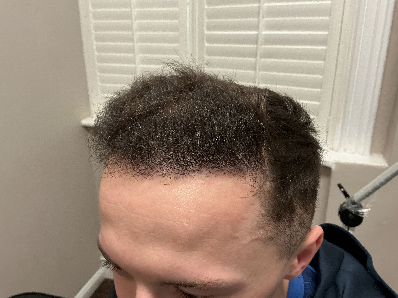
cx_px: 199
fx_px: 333
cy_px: 149
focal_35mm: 29
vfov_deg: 48.2
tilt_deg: -21.3
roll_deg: +0.1
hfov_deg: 61.7
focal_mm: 3
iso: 125
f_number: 1.8
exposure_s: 1/50
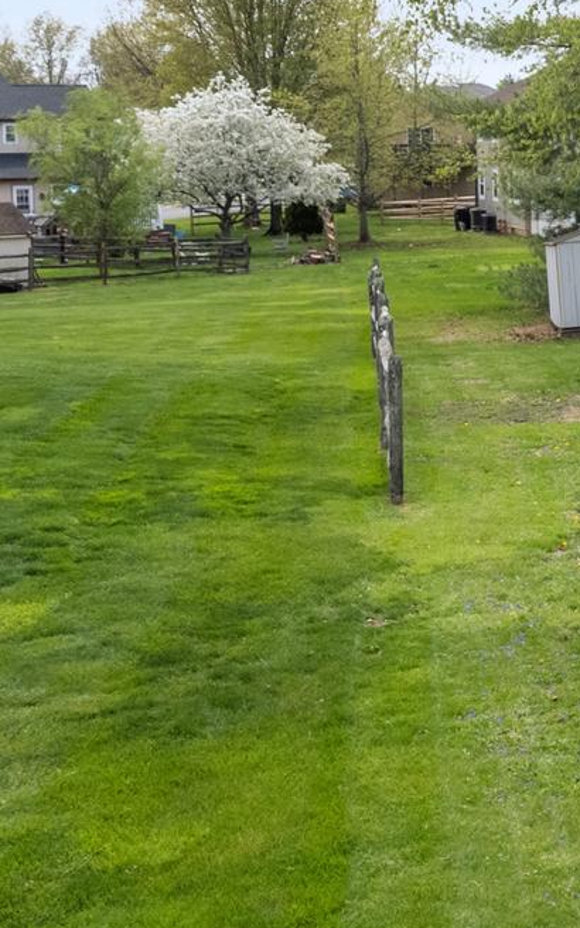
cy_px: 210
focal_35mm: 70
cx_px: 1132
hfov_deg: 15.3
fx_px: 1770
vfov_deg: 28.8
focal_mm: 8.38
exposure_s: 1/320
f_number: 2.8
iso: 100
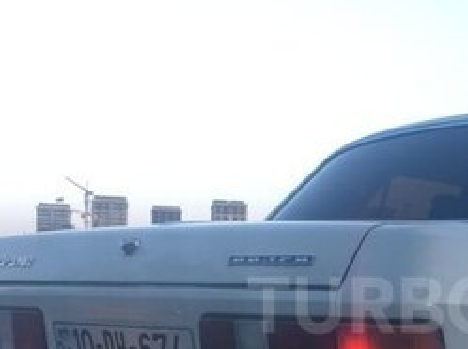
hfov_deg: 24.5
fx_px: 1040
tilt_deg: +1.3
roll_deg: -0.6
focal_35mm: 77
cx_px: 440
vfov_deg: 18.8
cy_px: 305
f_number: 2.2
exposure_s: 1/100
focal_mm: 4.15
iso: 32
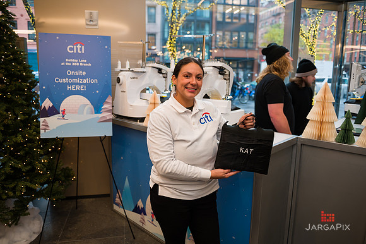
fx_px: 274
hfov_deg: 67.4
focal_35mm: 27
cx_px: 183
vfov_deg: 47.9
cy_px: 122
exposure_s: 1/200
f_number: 3.2
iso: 400
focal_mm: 27
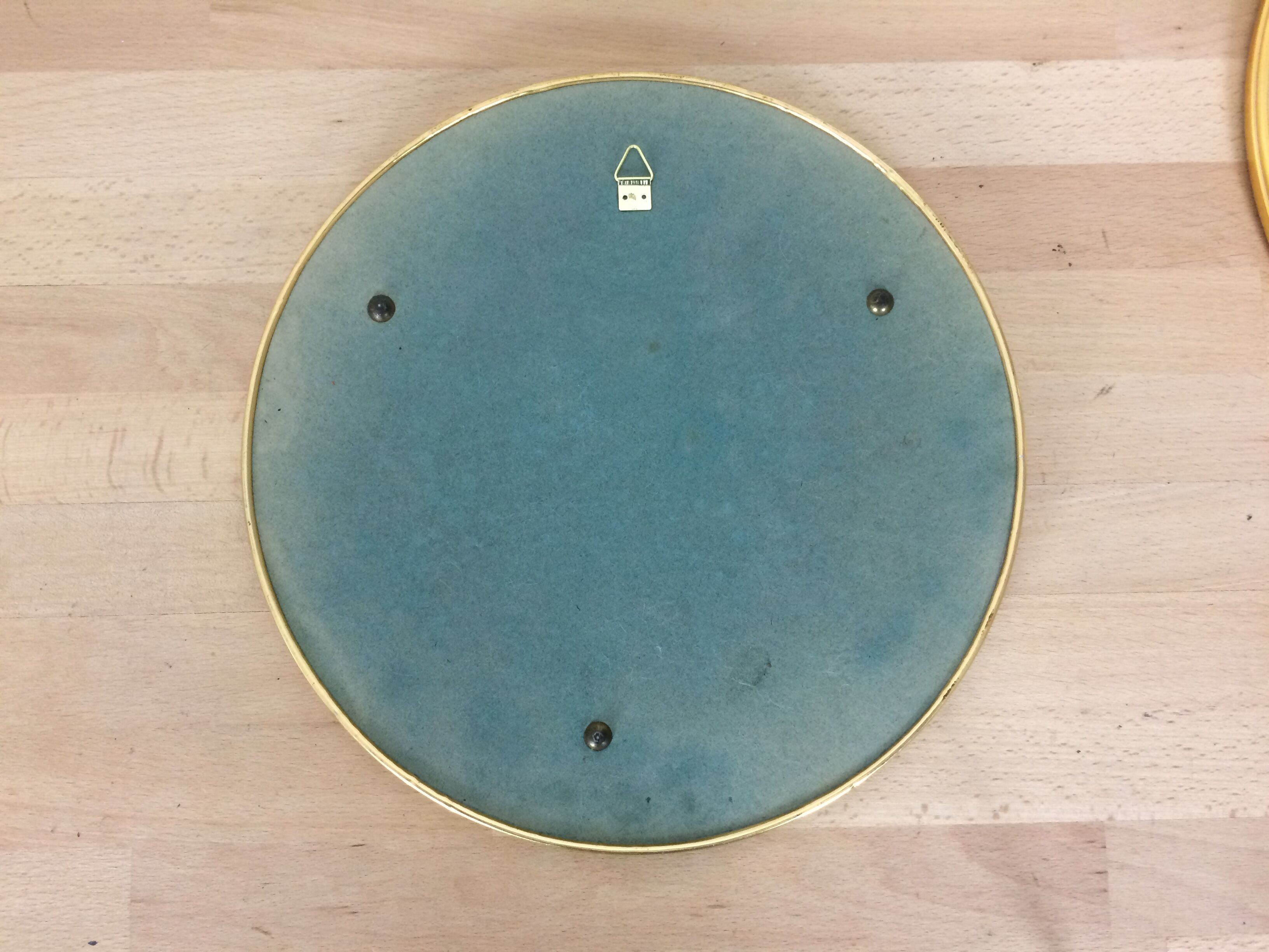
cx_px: 634
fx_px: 1063
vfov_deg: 48.2
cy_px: 476
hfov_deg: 61.7
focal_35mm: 29
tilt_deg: -83.6
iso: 80
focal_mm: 4.15
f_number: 2.2
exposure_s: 1/33
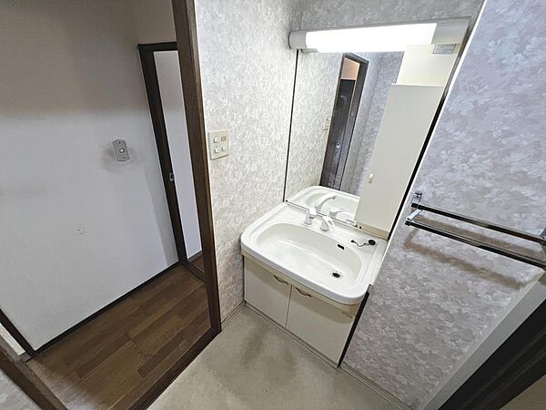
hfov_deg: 106.2
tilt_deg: -28.4
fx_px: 205
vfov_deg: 89.9
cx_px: 273
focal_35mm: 13
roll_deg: -4.4
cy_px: 205
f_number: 1.8
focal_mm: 1.57
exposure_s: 1/60
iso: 160
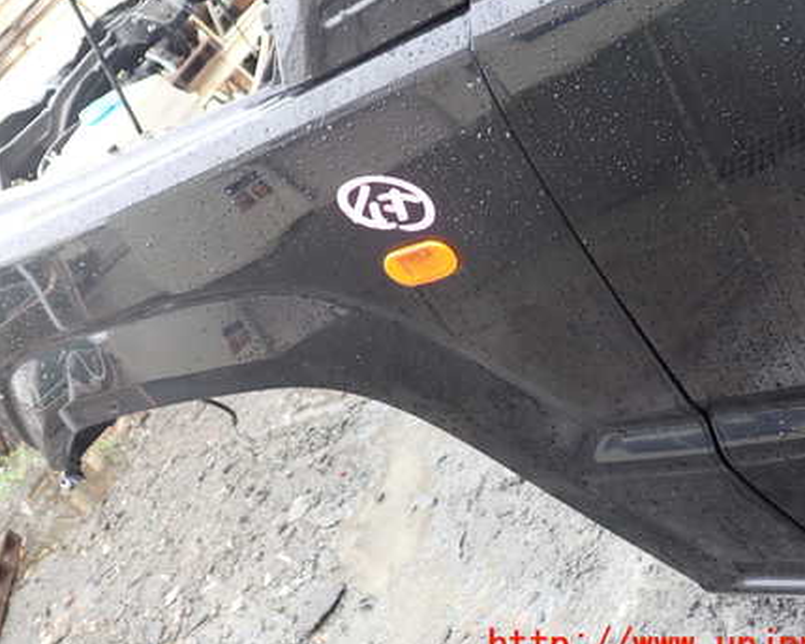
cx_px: 349
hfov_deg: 44.7
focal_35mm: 41
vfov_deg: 36.3
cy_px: 248
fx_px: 977
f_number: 2.3
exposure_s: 1/100
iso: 100
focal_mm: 5.4
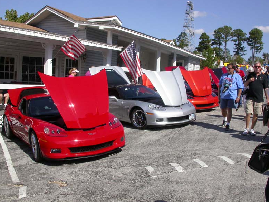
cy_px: 99
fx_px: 303
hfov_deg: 47.8
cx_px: 134
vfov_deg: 36.8
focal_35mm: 39
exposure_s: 1/388
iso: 100
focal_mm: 7.85
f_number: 7.5
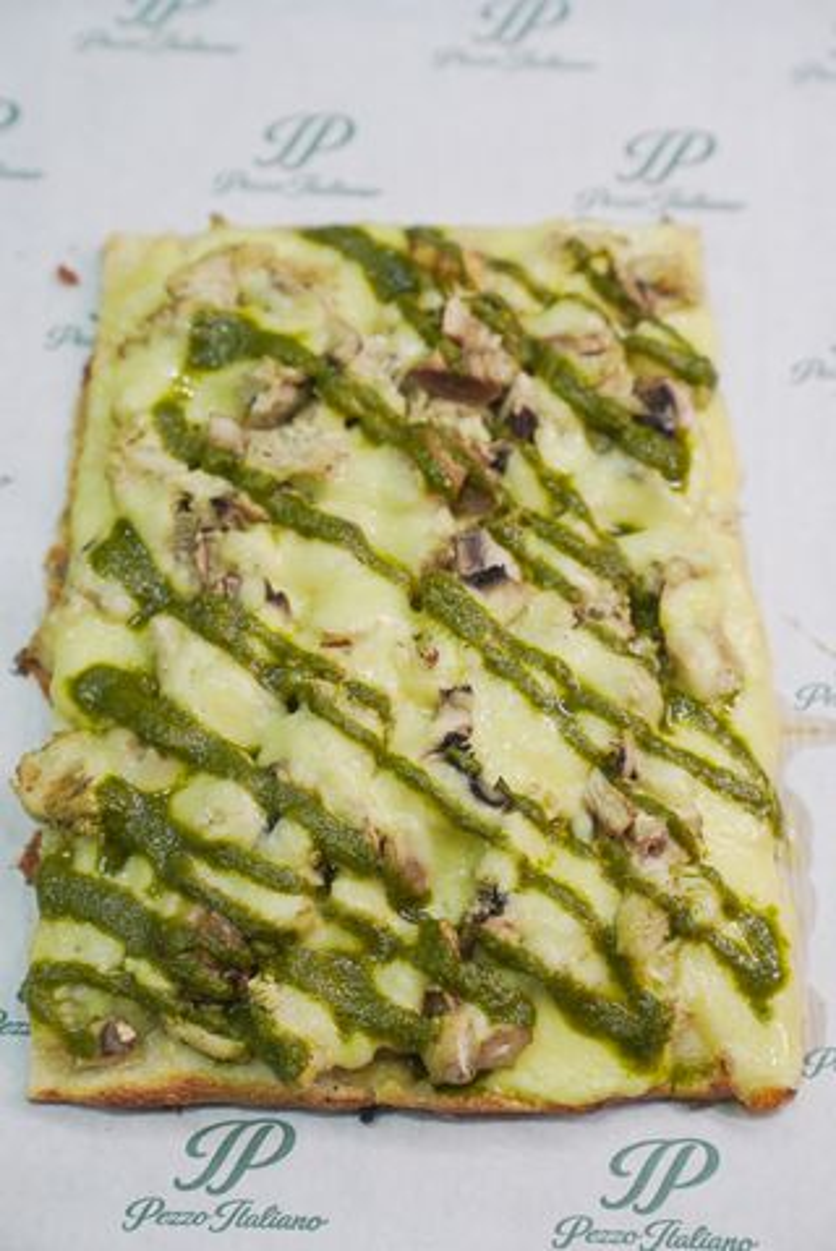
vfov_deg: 29.6
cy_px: 626
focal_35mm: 68
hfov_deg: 20.0
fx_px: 2365
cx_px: 418
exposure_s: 1/125
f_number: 5
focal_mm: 68
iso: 640
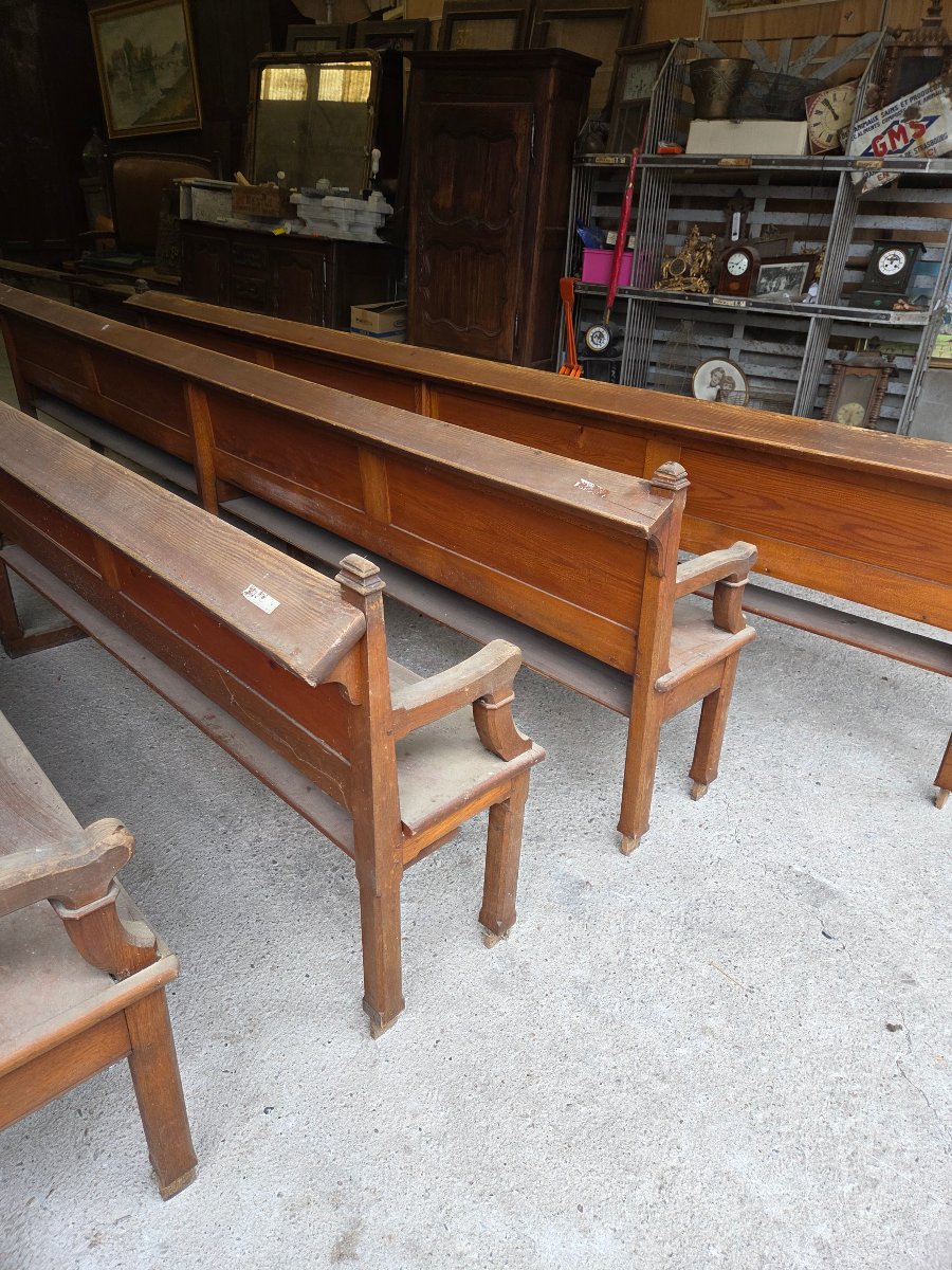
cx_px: 476
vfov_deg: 73.9
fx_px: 843
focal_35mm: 23
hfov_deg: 58.9
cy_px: 635
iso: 100
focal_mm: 5.4
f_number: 1.8
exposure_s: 1/100
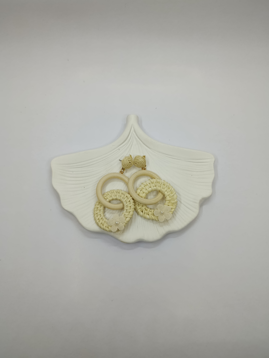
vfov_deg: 73.8
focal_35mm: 23
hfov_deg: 59.0
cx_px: 134
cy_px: 179
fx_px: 238
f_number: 1.65
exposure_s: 1/100
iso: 151
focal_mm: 6.11
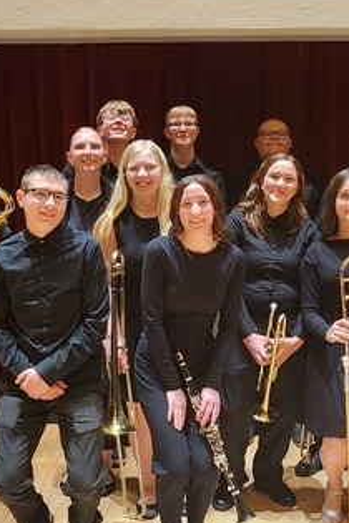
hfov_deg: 30.5
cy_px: 296
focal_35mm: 44
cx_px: 189
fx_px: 640
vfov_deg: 44.4
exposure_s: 1/60
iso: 320
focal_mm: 2.2
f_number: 2.2
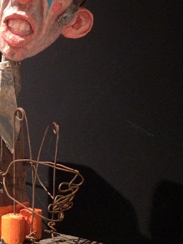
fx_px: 493
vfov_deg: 27.8
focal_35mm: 70
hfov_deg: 20.7
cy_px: 111
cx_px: 28
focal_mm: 4.28
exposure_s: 1/15
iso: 400
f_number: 2.4
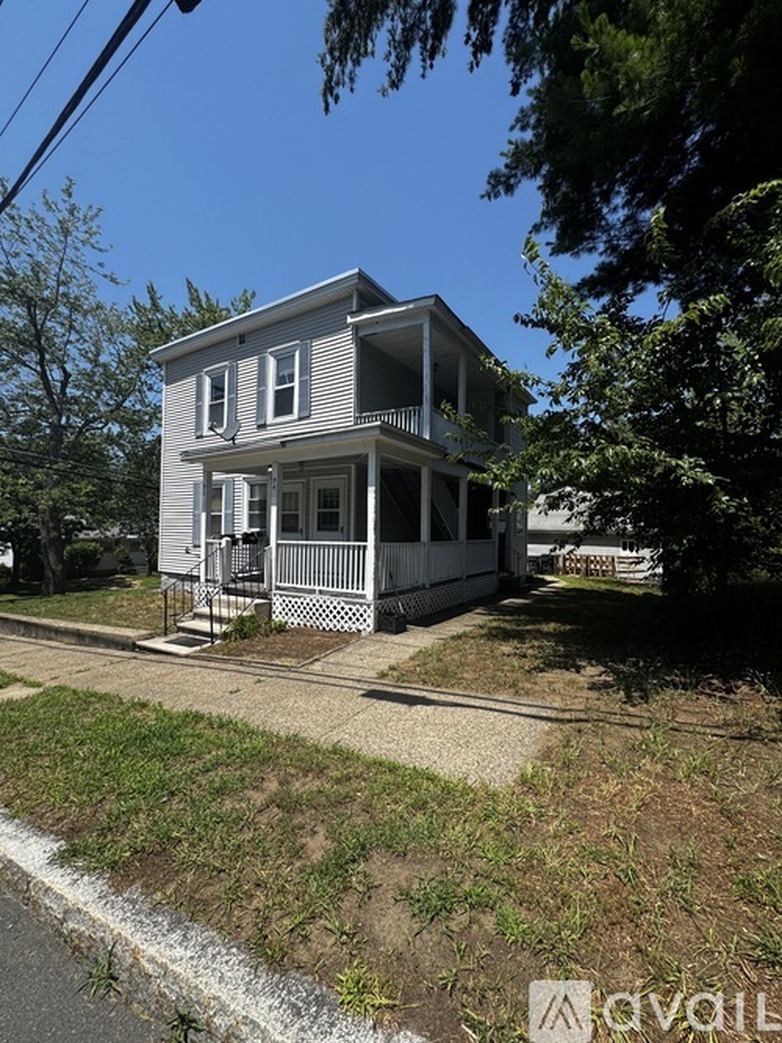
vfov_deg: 102.1
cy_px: 522
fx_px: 422
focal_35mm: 14
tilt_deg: +2.3
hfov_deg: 85.7
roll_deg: +0.0
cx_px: 391
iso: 50
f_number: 2.2
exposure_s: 1/1709
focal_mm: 2.22
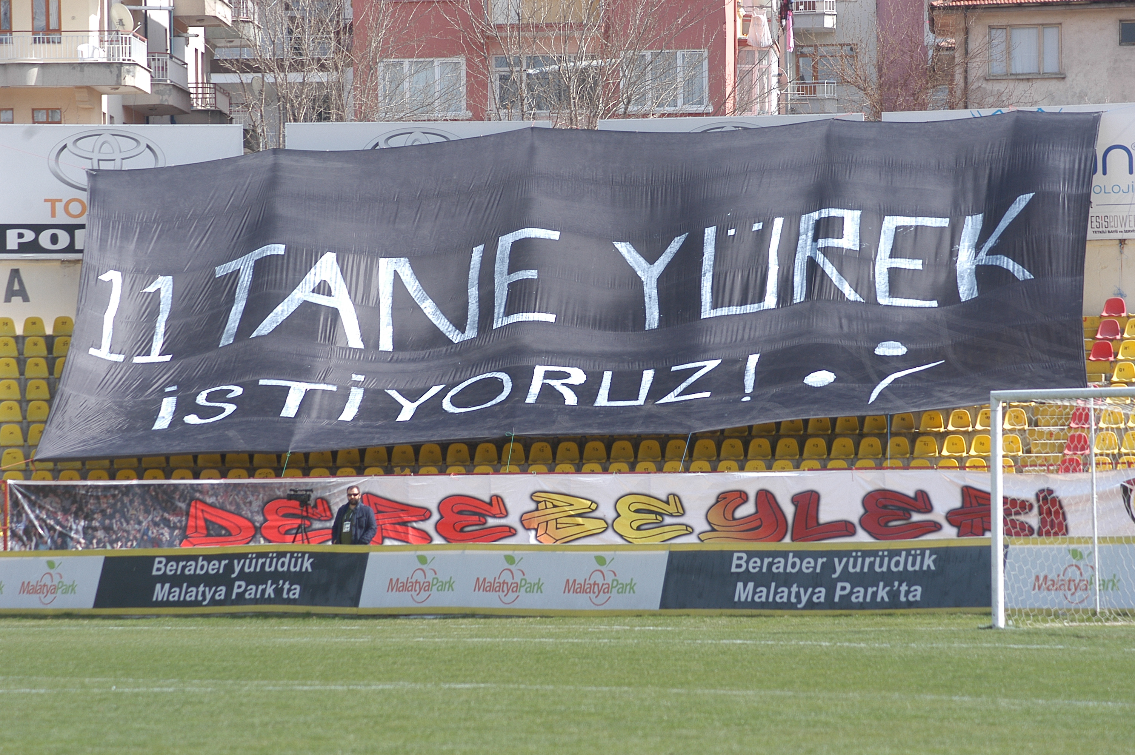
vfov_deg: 7.5
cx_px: 568
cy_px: 378
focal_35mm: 183
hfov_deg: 11.2
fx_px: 5764
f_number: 5.6
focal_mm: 122
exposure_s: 1/500
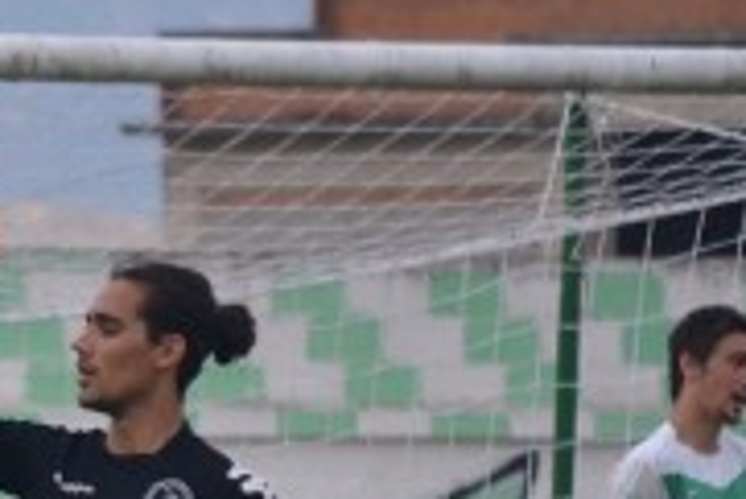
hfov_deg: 1.9
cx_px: -317
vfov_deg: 1.3
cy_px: 594
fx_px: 22708
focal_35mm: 1095
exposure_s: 1/800
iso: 400
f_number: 5.6
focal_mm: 200
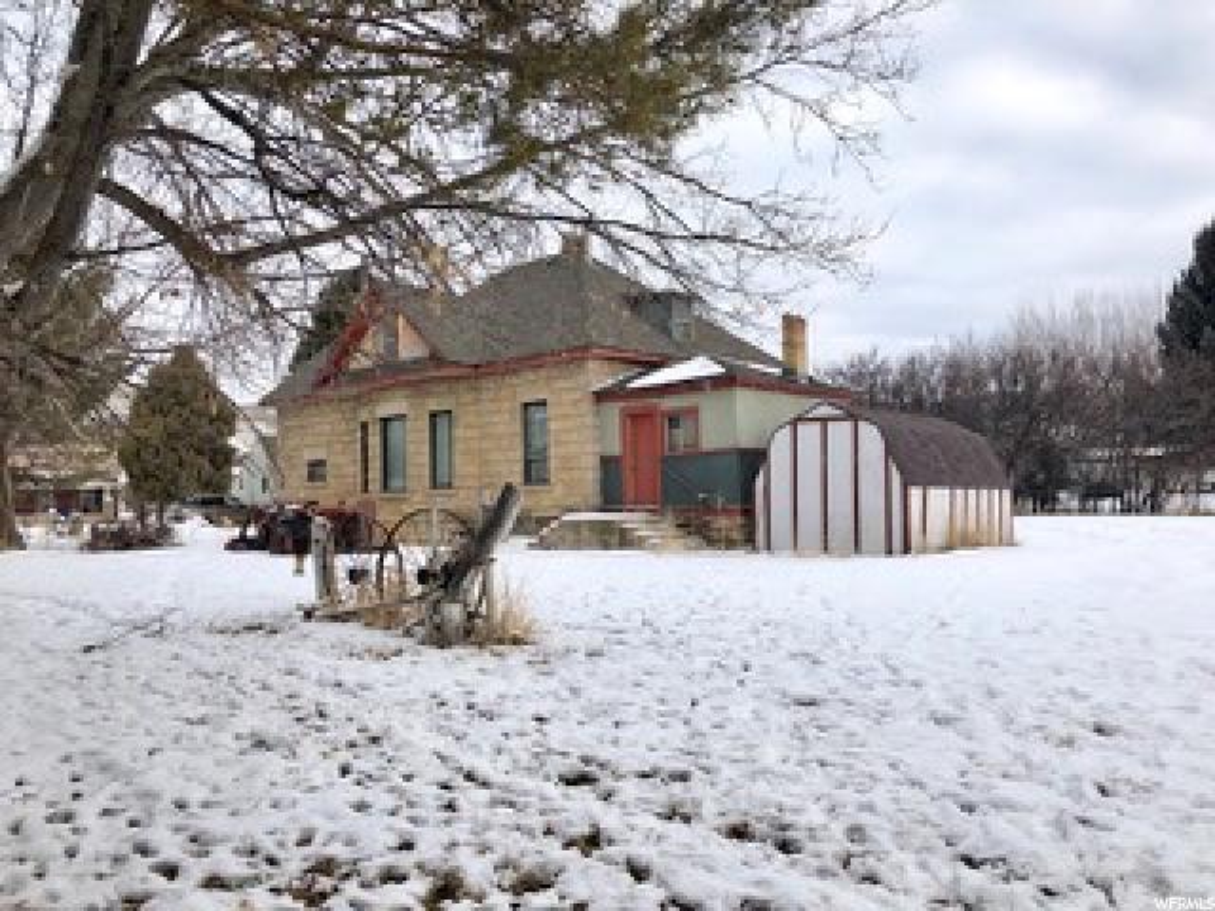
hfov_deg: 63.4
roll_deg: +0.8
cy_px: 456
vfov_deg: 49.7
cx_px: 608
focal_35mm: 28
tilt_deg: +2.8
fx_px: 983
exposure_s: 1/2088
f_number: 1.8
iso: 20
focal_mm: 4
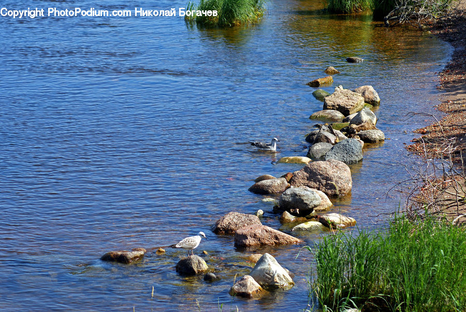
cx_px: 233
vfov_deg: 7.6
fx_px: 2332
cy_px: 156
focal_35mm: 180
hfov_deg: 11.4
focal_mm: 120
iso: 100
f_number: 6.3
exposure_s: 1/320
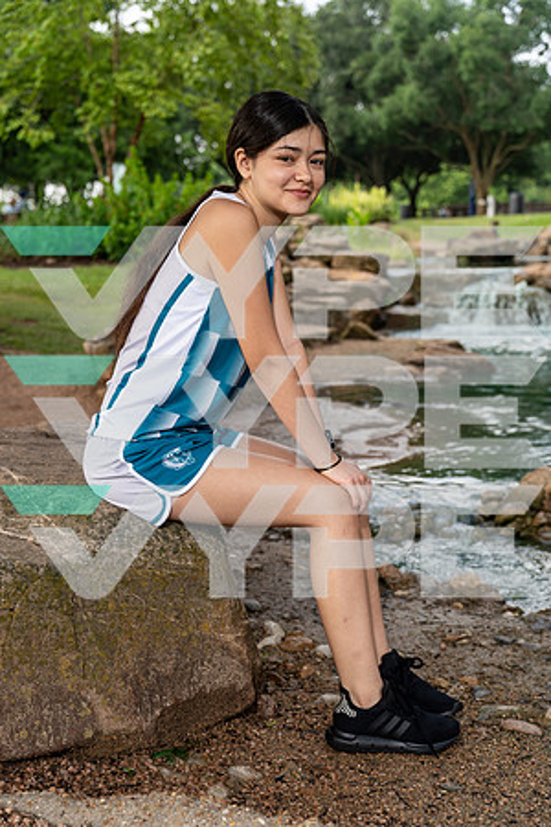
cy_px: 414
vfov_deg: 42.7
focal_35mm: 46
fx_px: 1056
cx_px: 276
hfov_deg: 29.2
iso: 125
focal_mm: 46
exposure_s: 1/250
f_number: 4
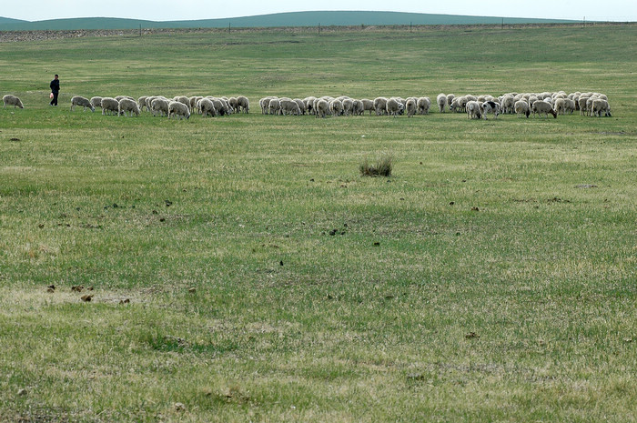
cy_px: 212
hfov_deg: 15.2
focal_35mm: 135
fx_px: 2386
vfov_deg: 10.1
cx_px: 318
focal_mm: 90
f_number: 13
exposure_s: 1/250
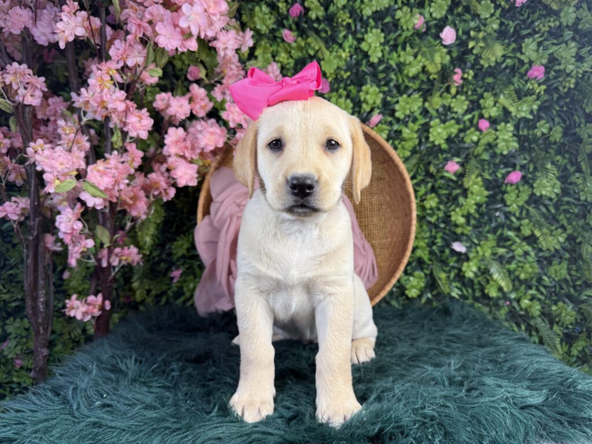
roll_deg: +1.9
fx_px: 410
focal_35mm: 24
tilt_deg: -1.6
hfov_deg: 71.6
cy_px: 222
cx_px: 296
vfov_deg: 56.8
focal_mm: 6.76
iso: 100
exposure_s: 1/120
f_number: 1.78
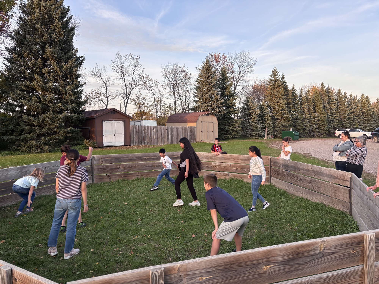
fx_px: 285
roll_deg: -3.8
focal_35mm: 26
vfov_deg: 53.1
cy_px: 142
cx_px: 190
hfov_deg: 67.3
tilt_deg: -2.4
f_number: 1.6
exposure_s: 1/307
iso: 50
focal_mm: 5.96
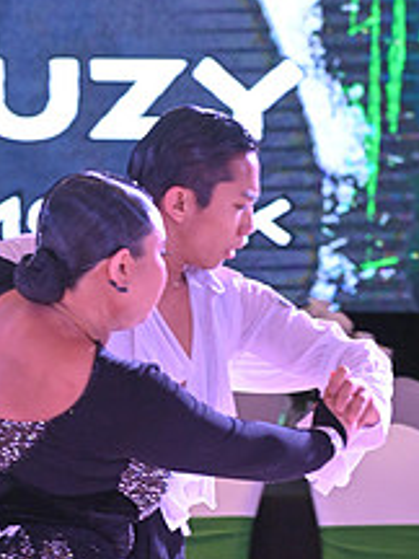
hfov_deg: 3.3
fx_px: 7279
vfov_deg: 4.4
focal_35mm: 451
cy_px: 655
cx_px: 203
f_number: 7.1
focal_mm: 175
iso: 5000
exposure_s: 1/250
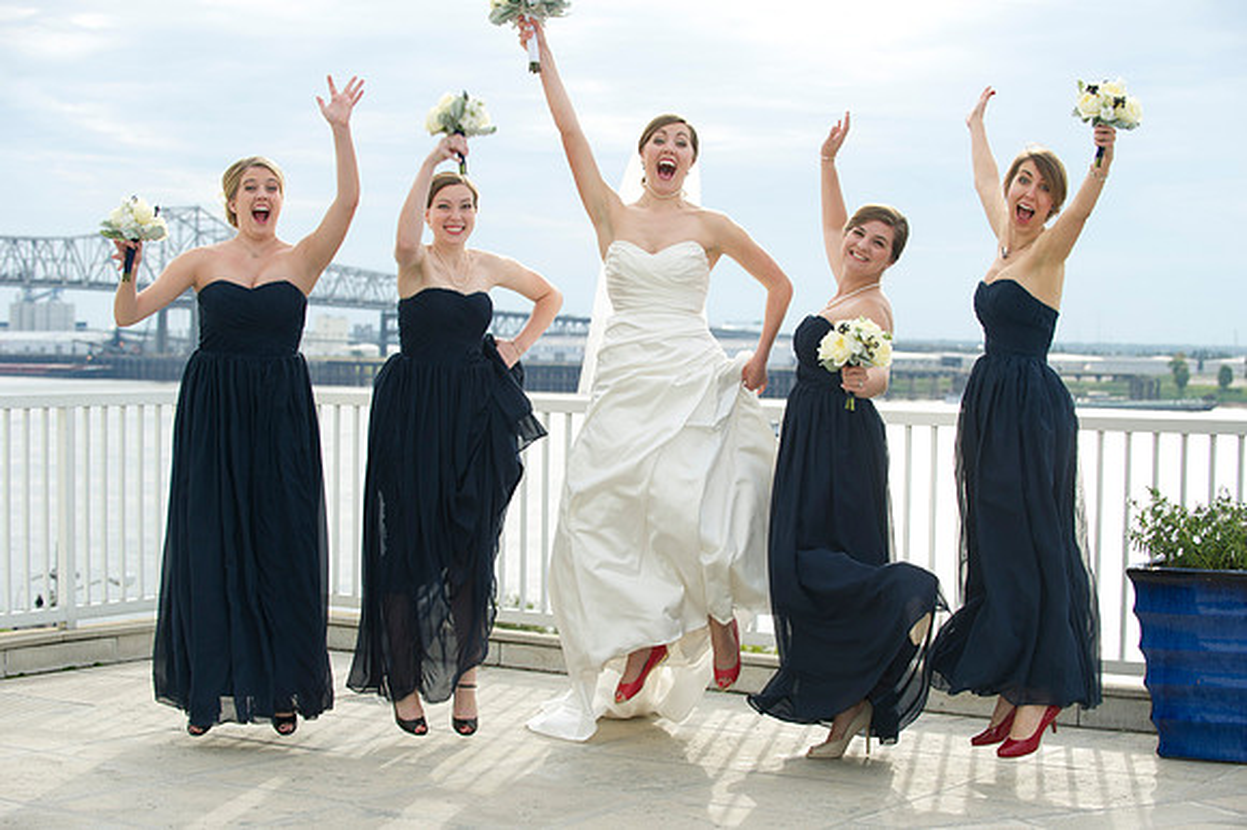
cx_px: 624
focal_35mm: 70
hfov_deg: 28.9
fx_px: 2423
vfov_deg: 19.4
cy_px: 415
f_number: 4
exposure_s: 1/320
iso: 200
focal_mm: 70
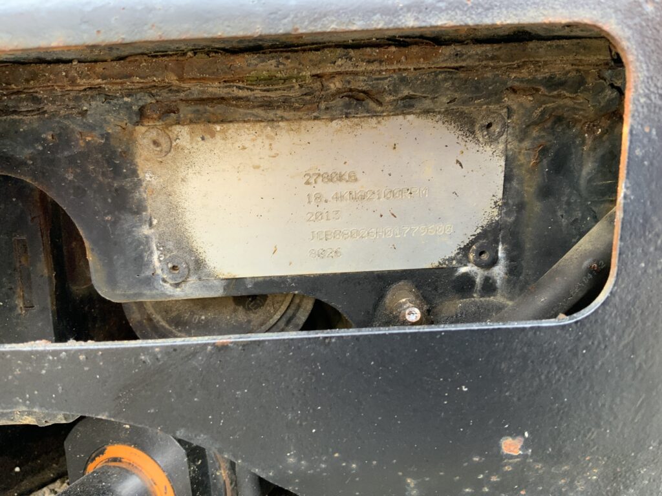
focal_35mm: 29
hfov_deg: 61.7
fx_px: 555
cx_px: 331
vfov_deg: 48.2
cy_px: 248
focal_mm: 3
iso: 64
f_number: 1.8
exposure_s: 1/70
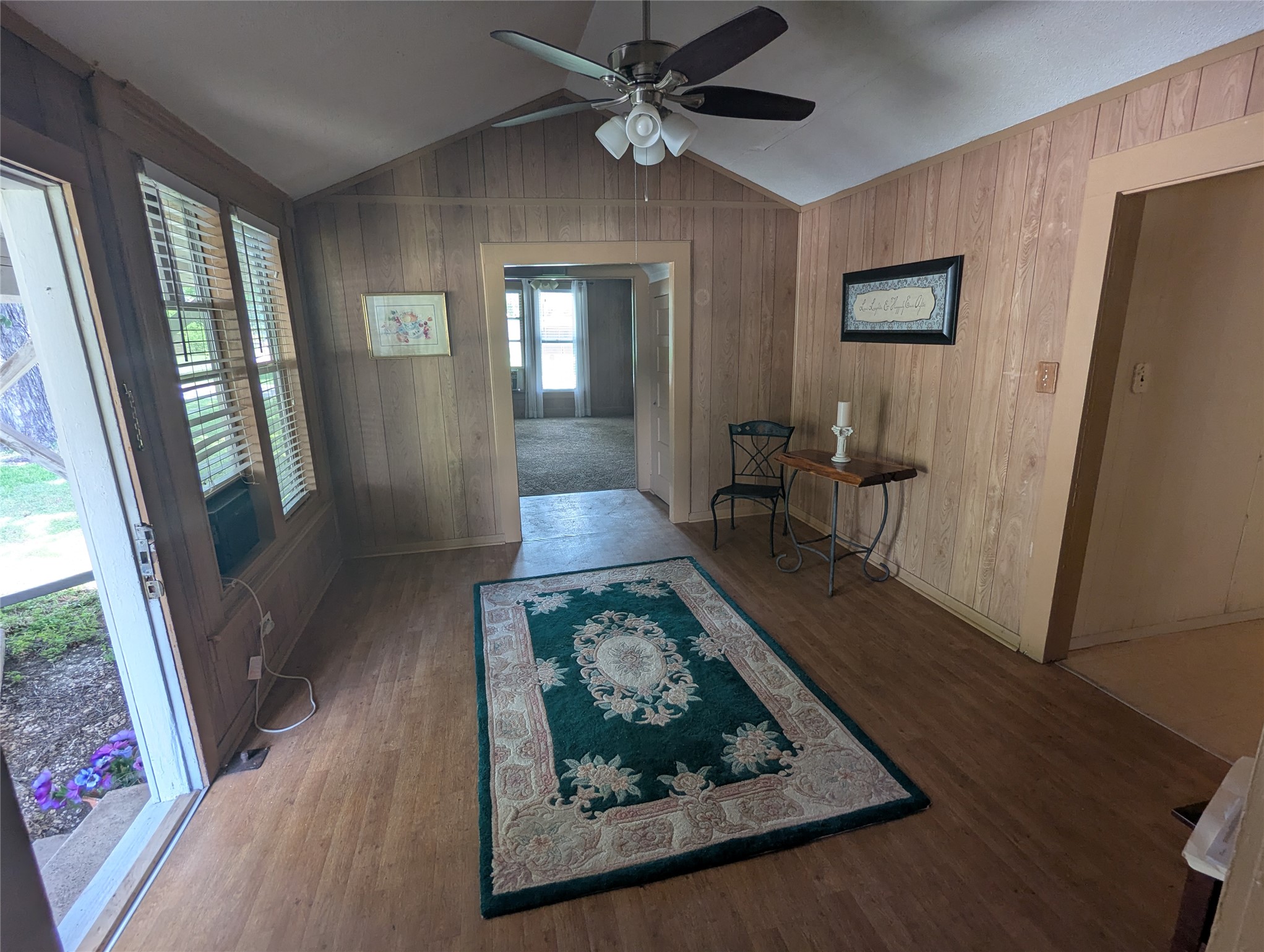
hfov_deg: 94.4
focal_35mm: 16
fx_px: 585
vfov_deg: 78.2
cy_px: 476
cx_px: 632
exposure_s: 1/23.8
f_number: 2.2
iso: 41
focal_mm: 2.35
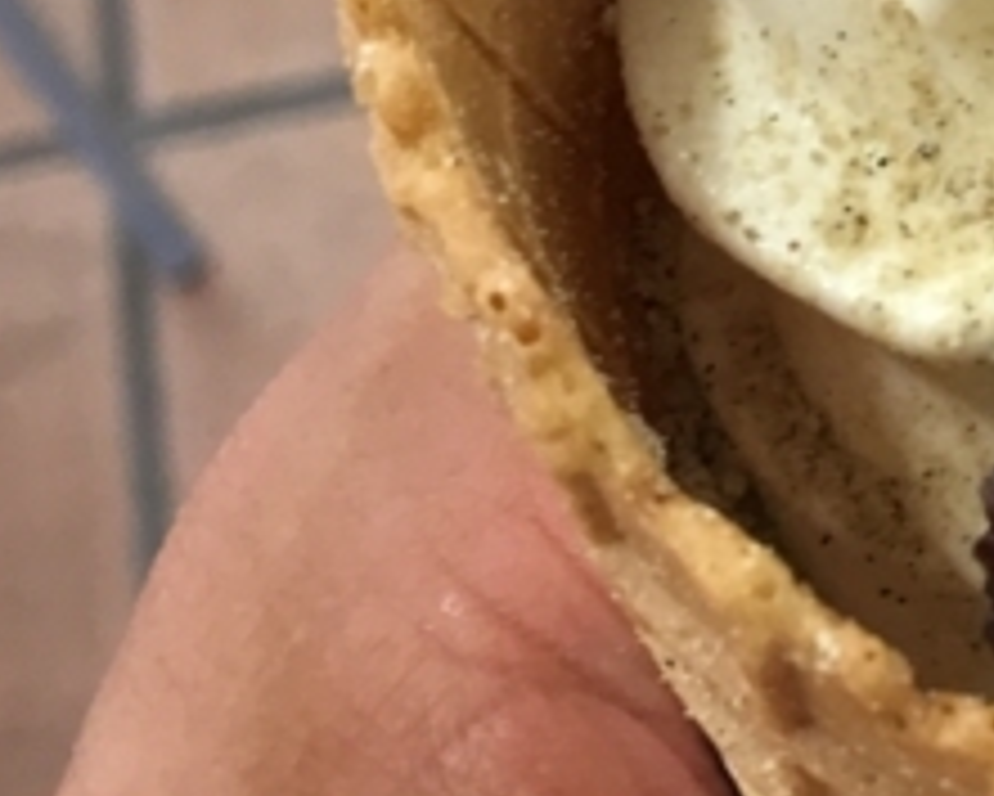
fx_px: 3856
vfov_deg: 11.5
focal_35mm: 131
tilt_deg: -55.1
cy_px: -252
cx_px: 1291
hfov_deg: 14.1
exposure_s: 1/15
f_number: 2.2
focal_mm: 4.15
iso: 25
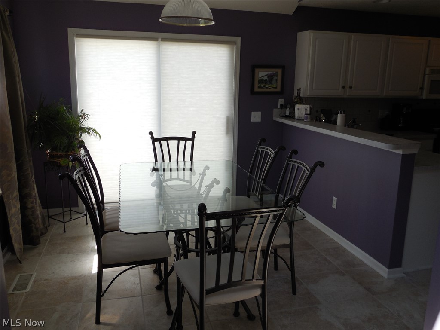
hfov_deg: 60.0
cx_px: 220
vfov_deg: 46.8
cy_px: 165
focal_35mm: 30
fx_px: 381
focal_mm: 5.3
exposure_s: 1/160
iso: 125
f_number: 3.2
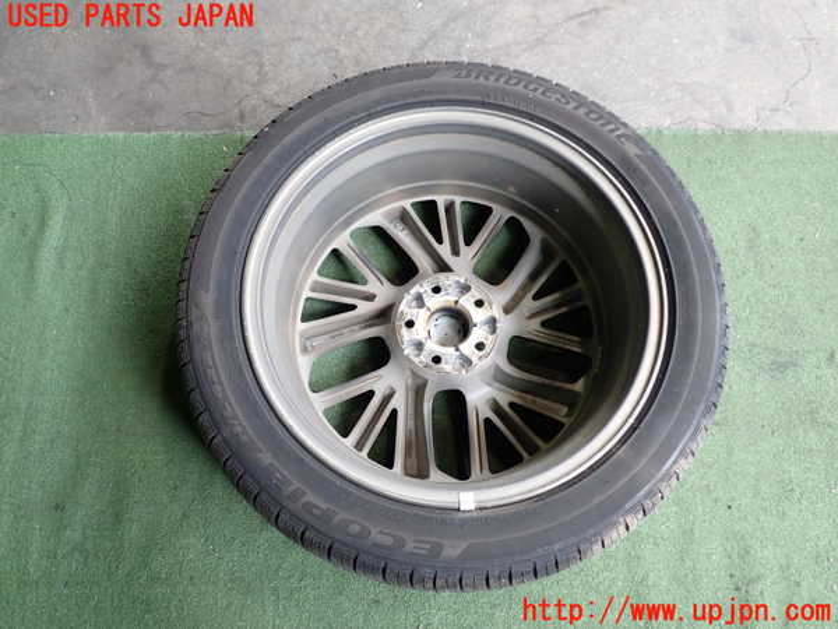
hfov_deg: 60.0
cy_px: 314
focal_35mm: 30
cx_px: 419
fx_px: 726
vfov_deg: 46.8
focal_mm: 5.4
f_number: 2.3
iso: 200
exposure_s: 1/80
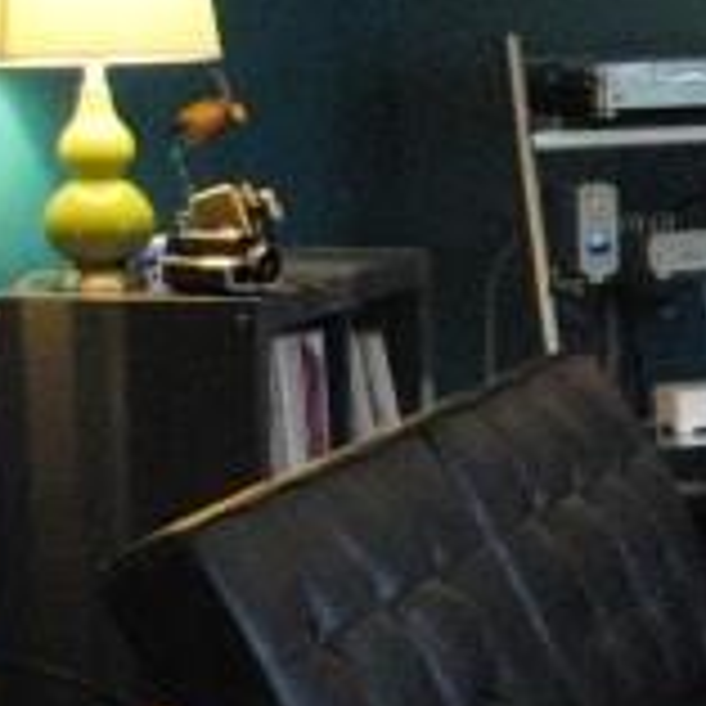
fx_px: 3830
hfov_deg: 9.4
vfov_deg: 10.5
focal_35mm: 166
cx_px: 1664
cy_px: 420
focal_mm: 20
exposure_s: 1/30
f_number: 3.8
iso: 1100
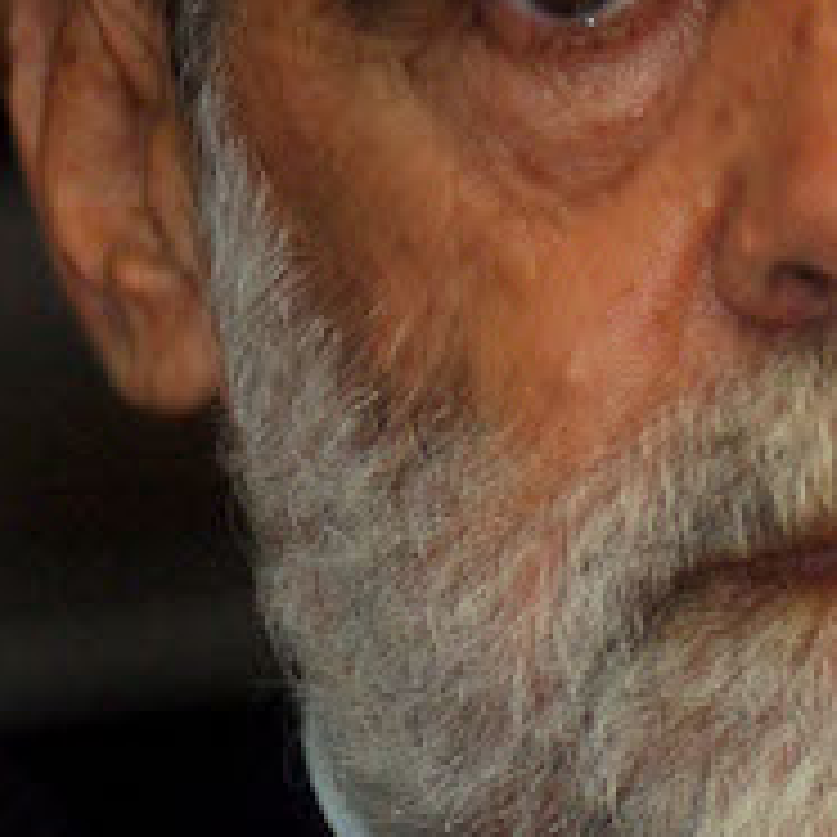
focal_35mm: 546
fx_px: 14936
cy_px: 392
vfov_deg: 3.2
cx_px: 1004
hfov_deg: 3.2
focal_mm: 100
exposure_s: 1/60
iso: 400
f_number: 2.8
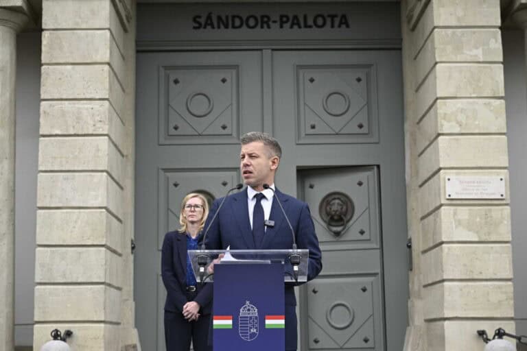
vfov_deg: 20.6
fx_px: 966
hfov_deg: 30.5
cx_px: 264
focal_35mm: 66
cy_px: 176
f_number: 5.6
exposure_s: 1/640
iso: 400
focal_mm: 66
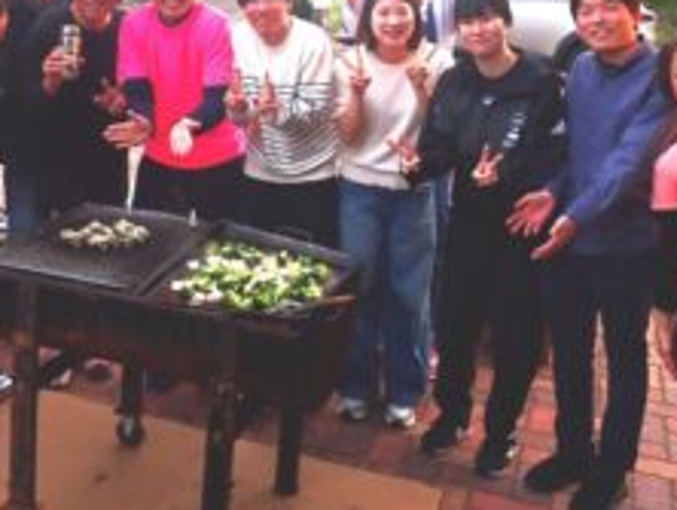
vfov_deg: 29.1
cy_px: 52
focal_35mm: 48
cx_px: 276
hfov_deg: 39.5
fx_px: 940
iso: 100
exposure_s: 1/125
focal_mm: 4.5
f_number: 2.8
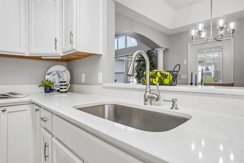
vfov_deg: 59.5
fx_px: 142
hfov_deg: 81.2
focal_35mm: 21
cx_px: 122
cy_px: 82
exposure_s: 1/30
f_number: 9
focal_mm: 21
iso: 400
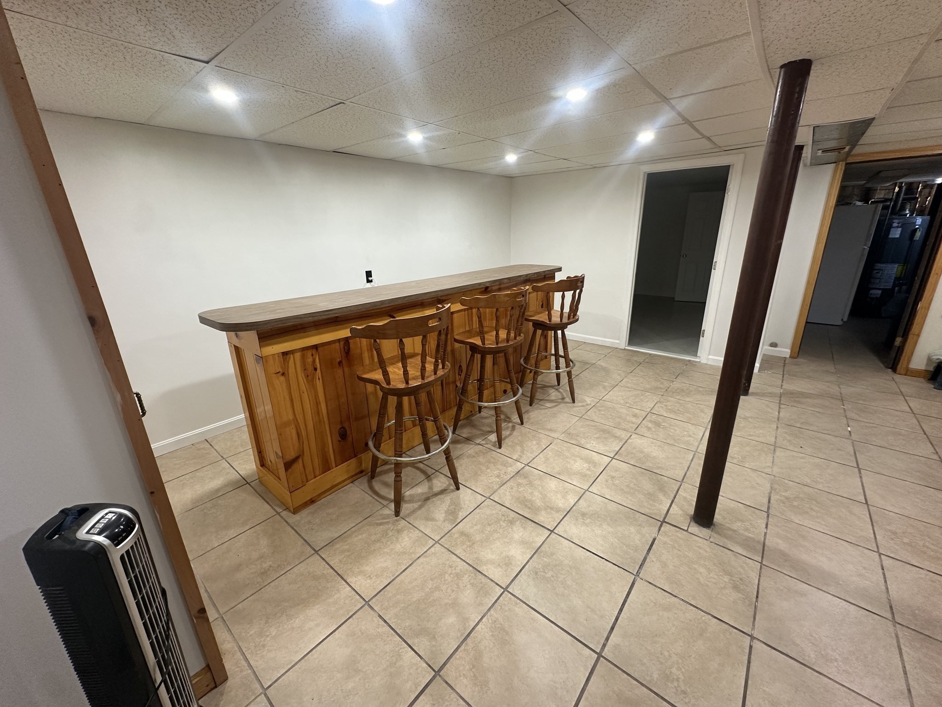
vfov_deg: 85.7
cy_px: 354
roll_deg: +1.3
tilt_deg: -16.4
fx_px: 381
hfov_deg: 102.1
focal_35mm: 14
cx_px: 471
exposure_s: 1/60
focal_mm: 2.22
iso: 160
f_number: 2.2
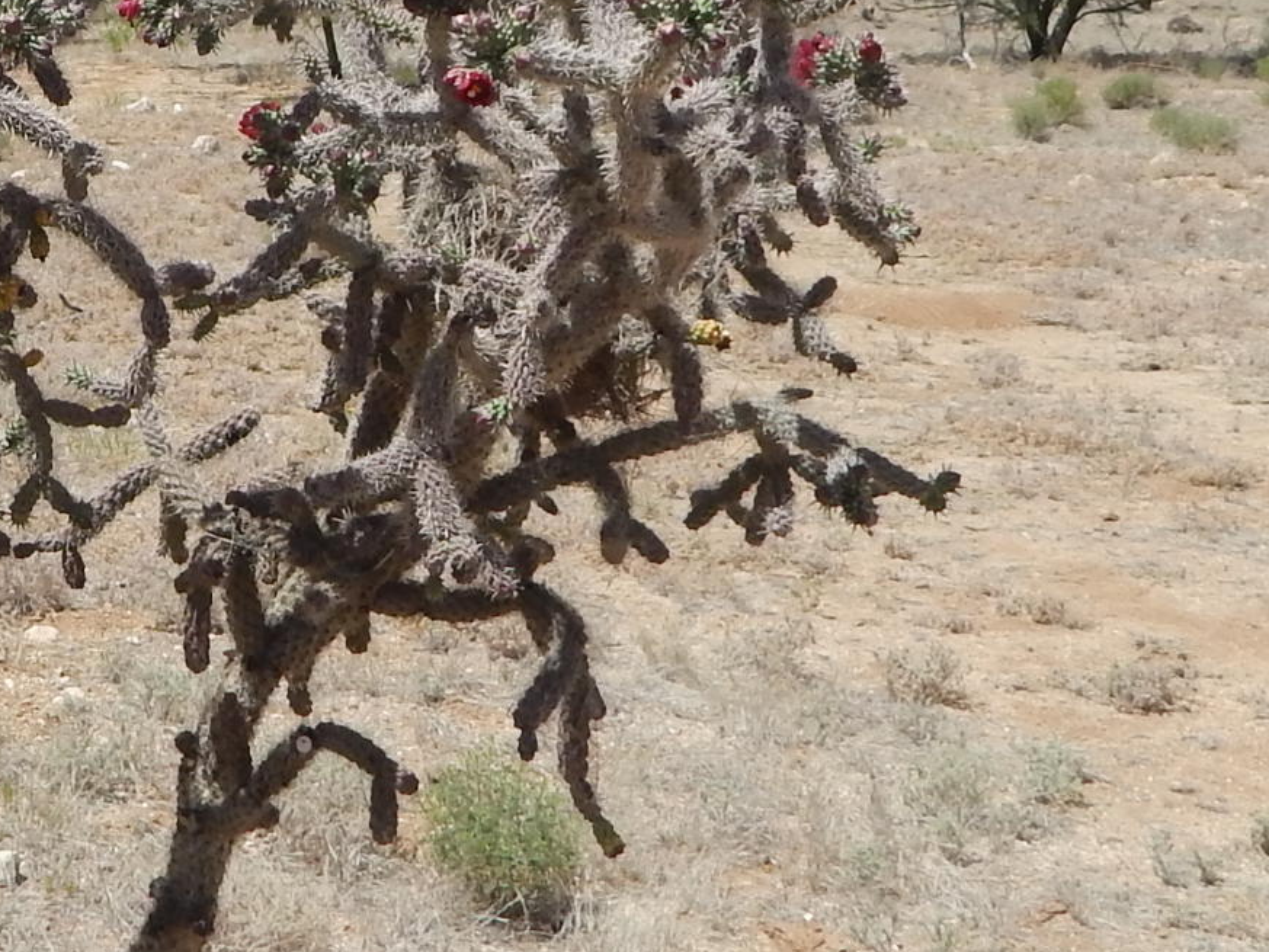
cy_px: 93
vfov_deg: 18.4
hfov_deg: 23.8
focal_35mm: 79
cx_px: 31
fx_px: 2896
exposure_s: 1/640
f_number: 6
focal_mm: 4
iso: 125
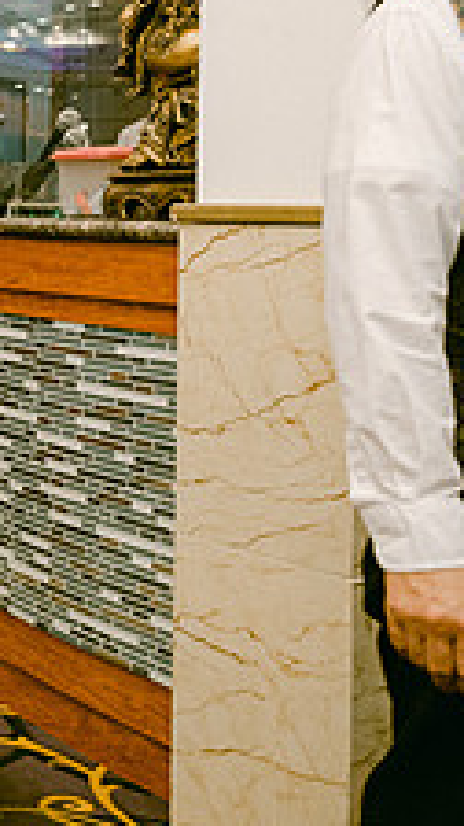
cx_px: -464
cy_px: 219
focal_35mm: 67
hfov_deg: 14.8
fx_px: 1465
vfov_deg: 31.0
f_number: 2.8
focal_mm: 16
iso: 800
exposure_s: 1/125
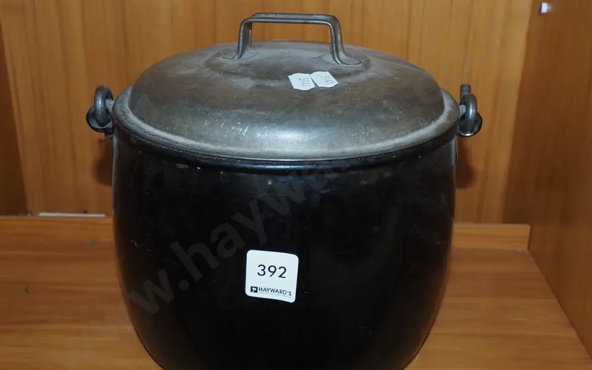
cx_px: 296
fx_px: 726
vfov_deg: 28.6
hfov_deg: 44.4
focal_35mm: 45
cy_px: 187
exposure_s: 1/60
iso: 1250
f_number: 5.6
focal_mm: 21
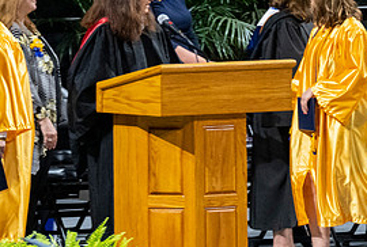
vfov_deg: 1.9
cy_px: 161
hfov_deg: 2.8
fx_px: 7406
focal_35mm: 724
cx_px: 324
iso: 2000
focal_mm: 190
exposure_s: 1/200
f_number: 4
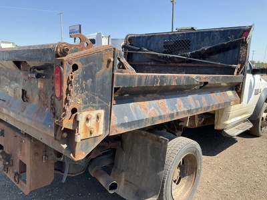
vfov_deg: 48.2
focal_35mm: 29
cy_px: 100
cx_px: 134
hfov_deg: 61.7
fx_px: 224
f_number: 1.8
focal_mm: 3
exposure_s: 1/683
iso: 25
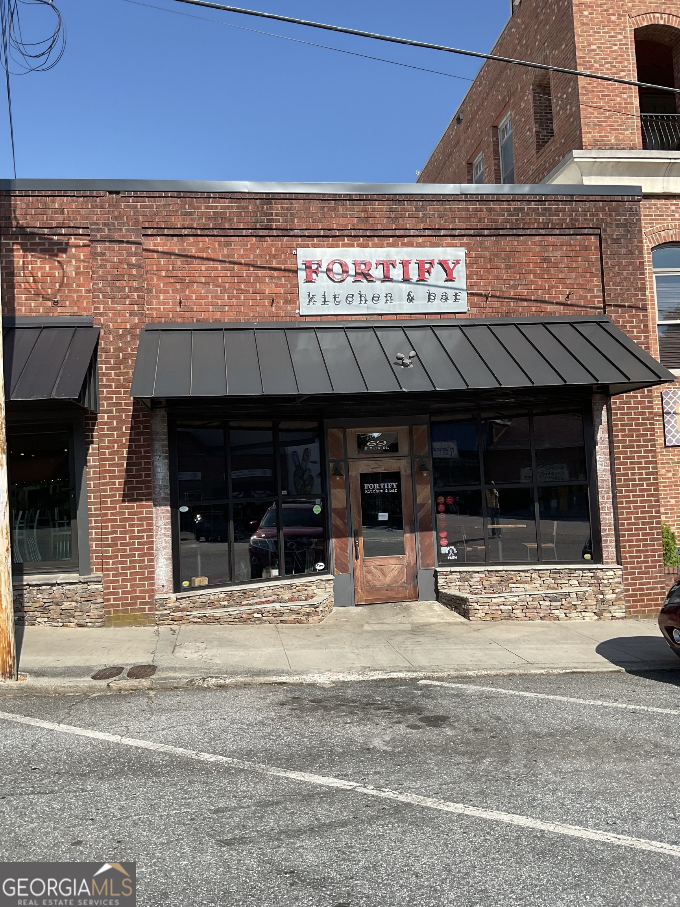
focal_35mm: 29
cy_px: 454
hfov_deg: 48.2
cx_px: 340
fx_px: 760
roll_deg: +2.5
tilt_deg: +3.0
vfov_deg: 61.7
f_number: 1.8
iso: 16
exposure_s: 1/1626
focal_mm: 3
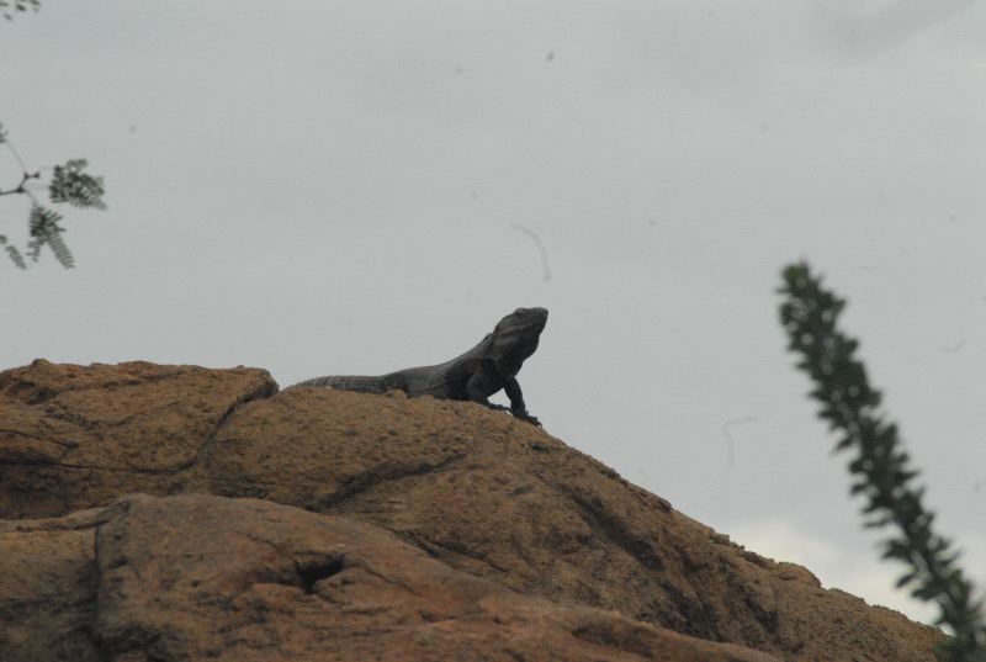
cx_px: 493
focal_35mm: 450
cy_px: 331
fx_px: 12350
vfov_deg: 3.1
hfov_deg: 4.6
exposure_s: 1/1250
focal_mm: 300
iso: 1600
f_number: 18
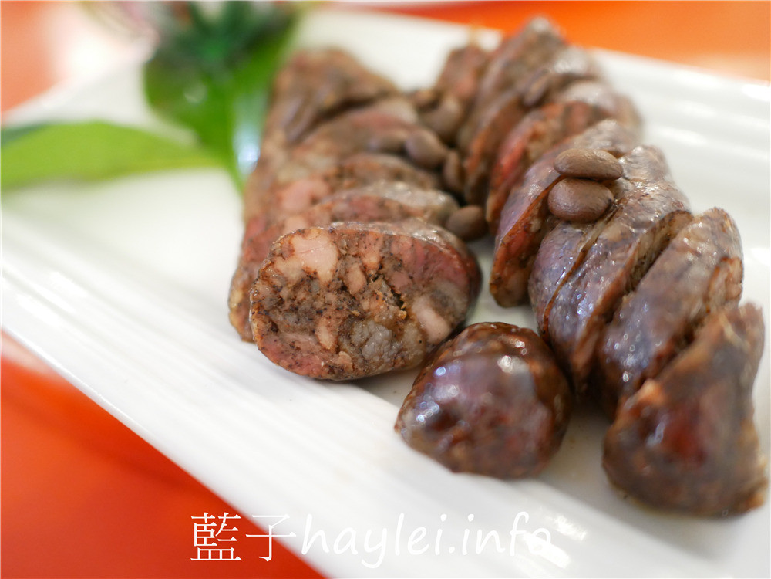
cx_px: 386
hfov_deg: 60.0
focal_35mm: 30
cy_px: 290
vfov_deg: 46.8
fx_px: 668
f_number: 1.7
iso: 1600
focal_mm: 15
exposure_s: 1/60
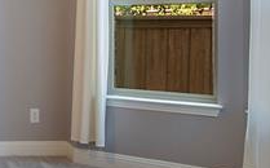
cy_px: 25
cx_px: -78
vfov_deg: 17.1
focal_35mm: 75
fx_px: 551
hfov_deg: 24.2
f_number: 8
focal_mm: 10
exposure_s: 1/5
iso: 100
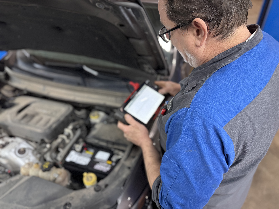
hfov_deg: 71.6
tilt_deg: -35.6
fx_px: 193
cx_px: 140
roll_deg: +0.1
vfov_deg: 56.8
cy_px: 104
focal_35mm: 24
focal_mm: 6.76
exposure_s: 1/60
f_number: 1.78
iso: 320
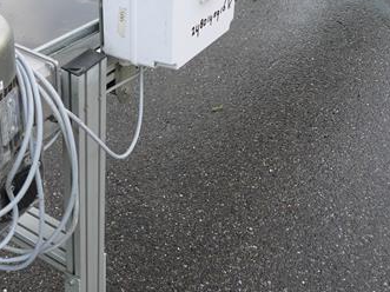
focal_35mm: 58
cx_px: 147
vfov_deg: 24.9
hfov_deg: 33.1
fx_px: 653
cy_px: 66
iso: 100
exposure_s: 1/125
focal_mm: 15
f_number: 4
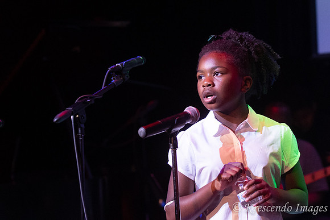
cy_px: 109
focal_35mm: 138
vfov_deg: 9.9
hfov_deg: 14.8
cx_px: 217
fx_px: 1266
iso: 3200
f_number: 2.8
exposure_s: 1/200
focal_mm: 70
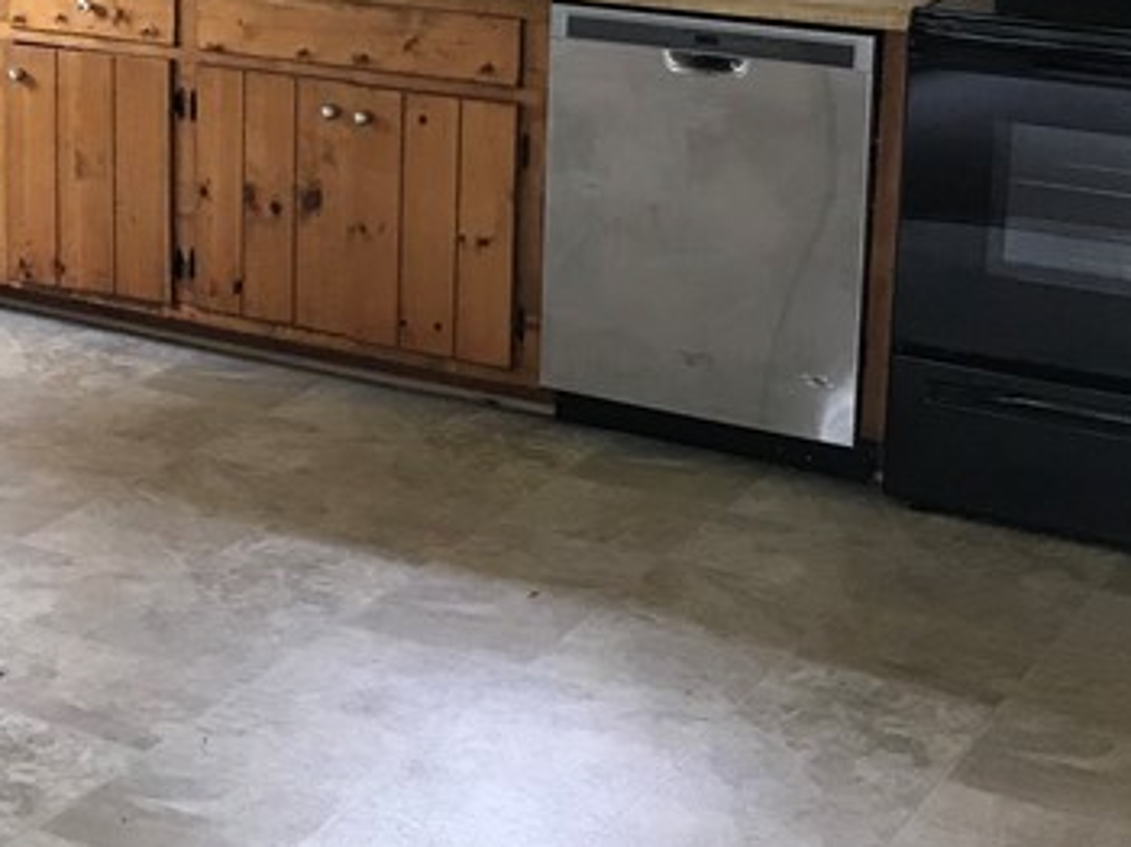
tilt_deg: -8.5
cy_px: -42
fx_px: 2677
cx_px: -223
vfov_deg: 17.5
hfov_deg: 22.1
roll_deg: +0.3
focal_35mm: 82
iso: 32
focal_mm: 3.99
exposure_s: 1/30
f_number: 1.8
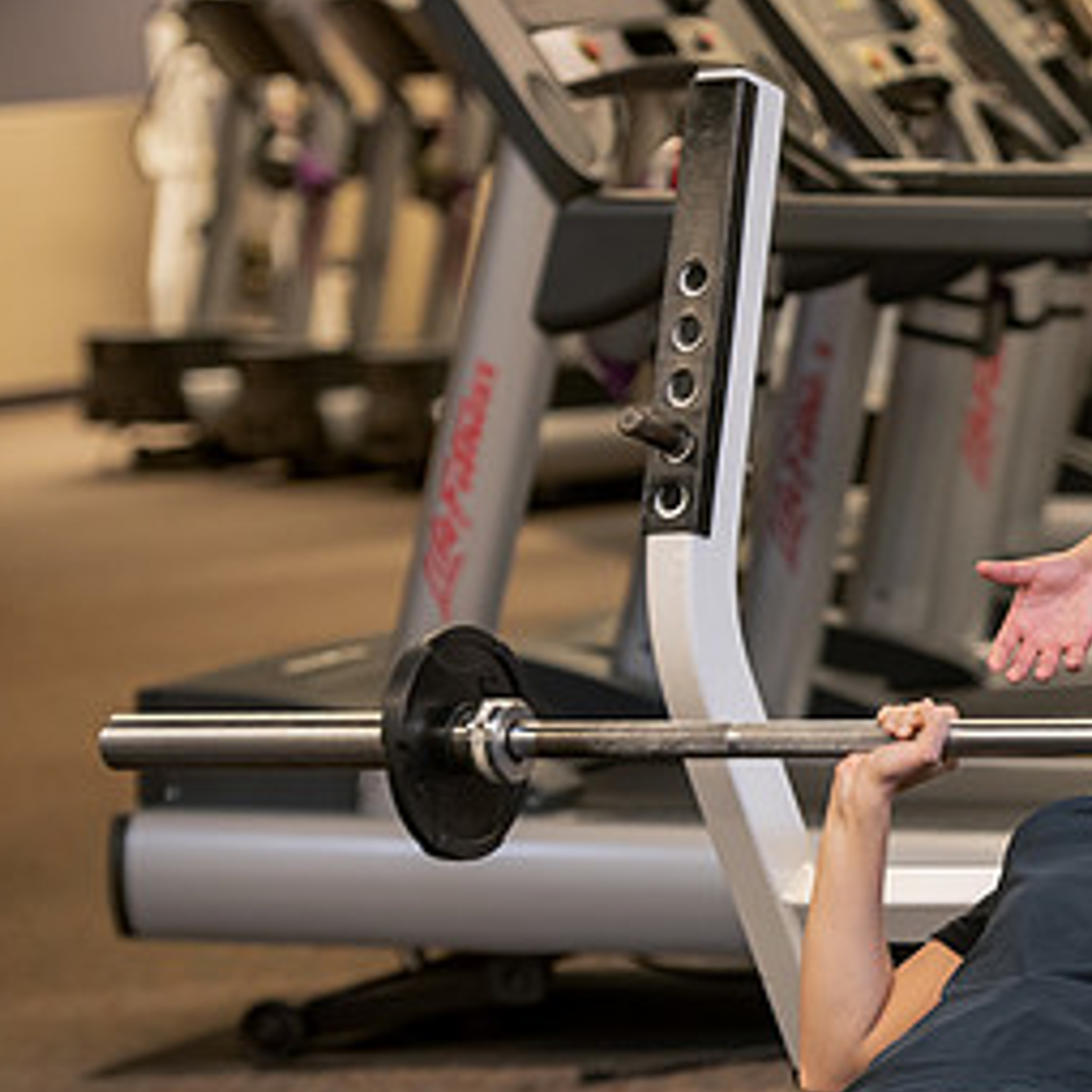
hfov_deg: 8.8
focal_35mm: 197
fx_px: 7031
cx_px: 1220
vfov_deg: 8.9
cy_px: 567
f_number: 3.5
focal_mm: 102
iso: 1000
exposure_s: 1/200
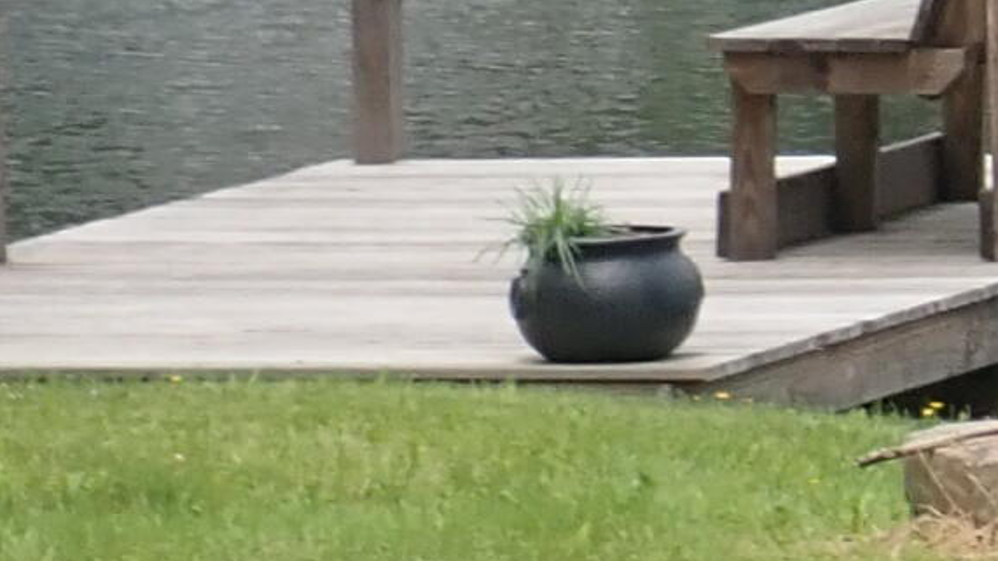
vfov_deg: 2.1
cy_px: 131
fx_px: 15135
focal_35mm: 572
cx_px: 2199
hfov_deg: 3.7
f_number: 4.9
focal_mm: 18
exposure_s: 1/200
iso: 100
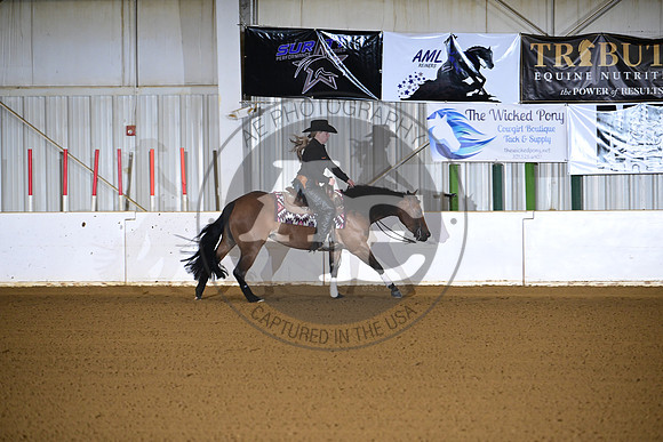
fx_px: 3684
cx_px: 332
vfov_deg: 6.9
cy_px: 221
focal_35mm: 200
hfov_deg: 10.3
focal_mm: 200
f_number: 4
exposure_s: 1/200
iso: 2500
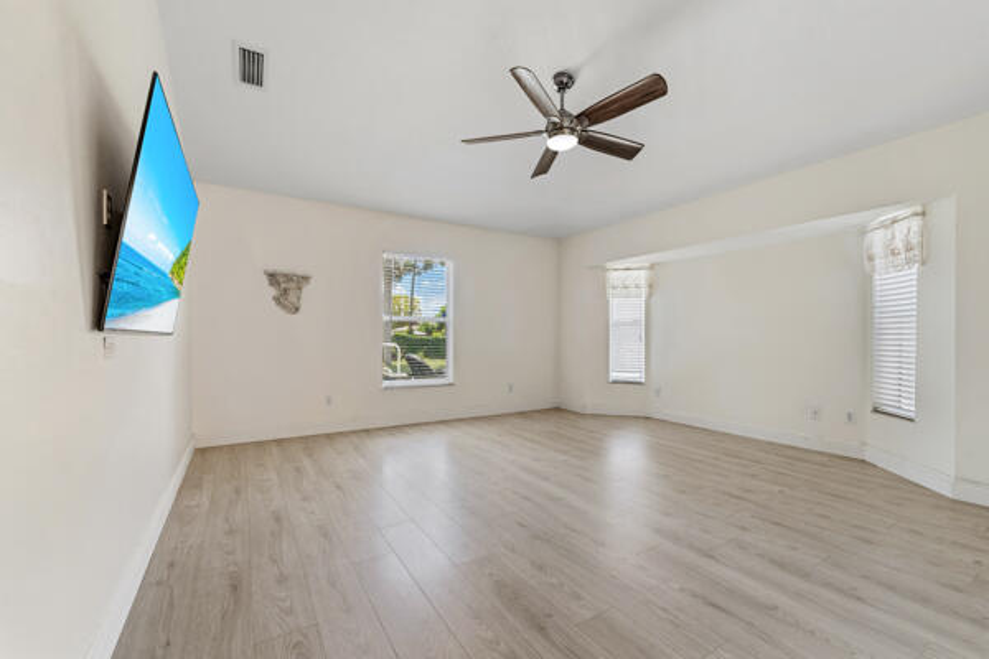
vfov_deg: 81.2
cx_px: 494
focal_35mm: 14
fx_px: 385
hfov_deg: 104.3
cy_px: 330
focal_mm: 14
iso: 250
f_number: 9
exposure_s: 1/2.5
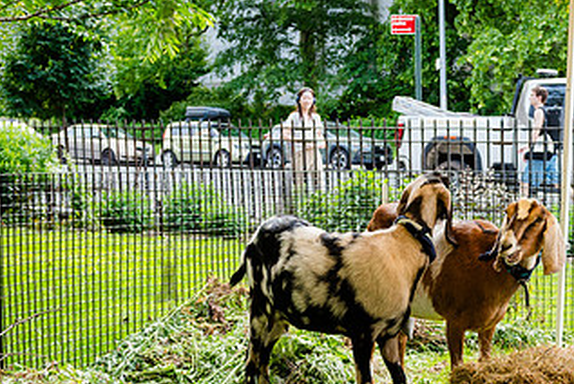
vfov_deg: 17.9
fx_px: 1213
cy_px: 285
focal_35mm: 76
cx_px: 463
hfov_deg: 26.1
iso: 500
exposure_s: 1/250
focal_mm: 31
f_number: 3.5
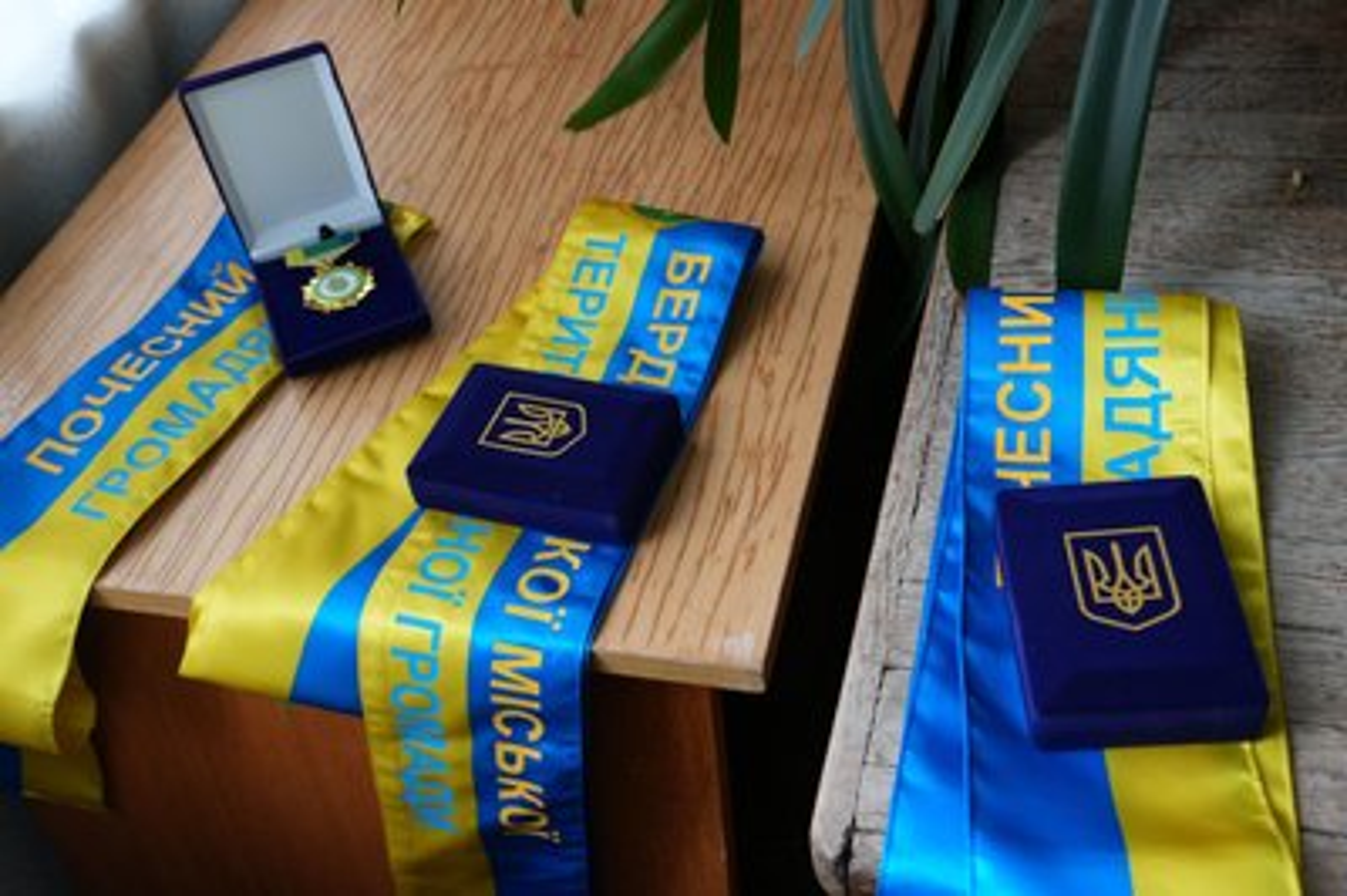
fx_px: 1514
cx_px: 674
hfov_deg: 48.0
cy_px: 448
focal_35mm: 40
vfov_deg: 33.0
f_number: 5.6
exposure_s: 1/50
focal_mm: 27
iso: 1000
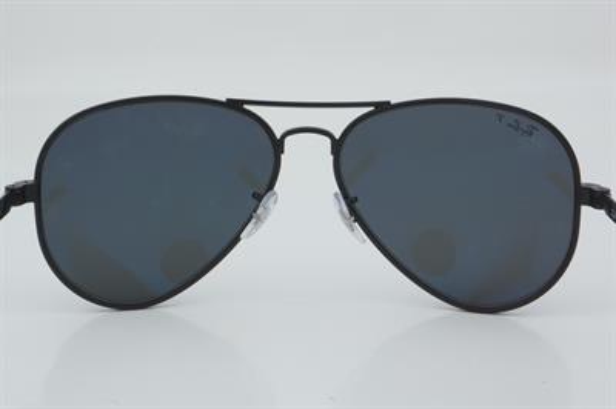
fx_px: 1282
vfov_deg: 18.2
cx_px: 308
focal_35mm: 75
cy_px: 204
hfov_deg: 27.0
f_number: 29
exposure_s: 1/4
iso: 100
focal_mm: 50
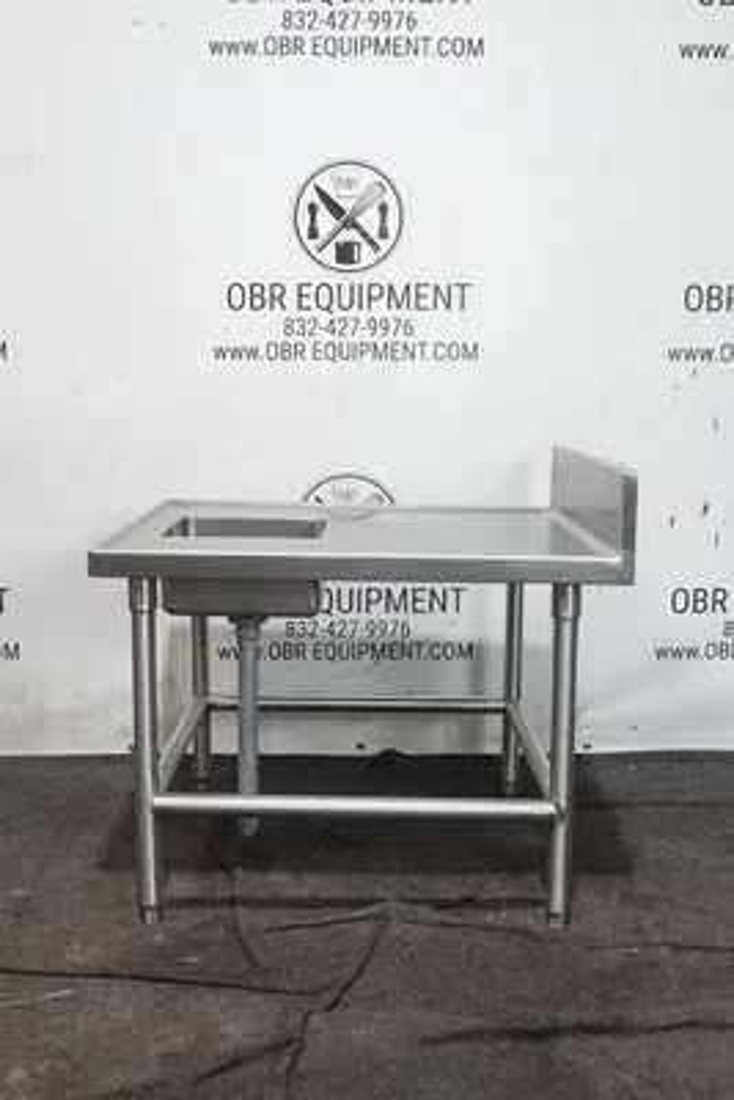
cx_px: 367
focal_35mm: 38
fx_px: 1161
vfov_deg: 50.7
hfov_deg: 35.1
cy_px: 550
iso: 1000
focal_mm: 14.12
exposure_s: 1/40
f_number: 3.5
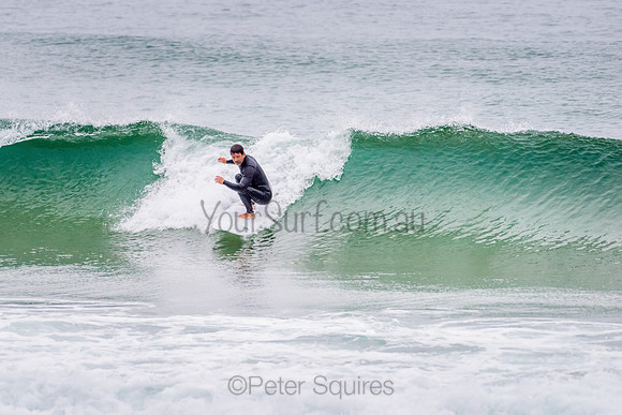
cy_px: 199
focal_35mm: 613
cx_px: 241
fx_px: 10599
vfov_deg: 2.2
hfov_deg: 3.4
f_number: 5.6
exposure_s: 1/1000
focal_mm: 500
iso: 1000
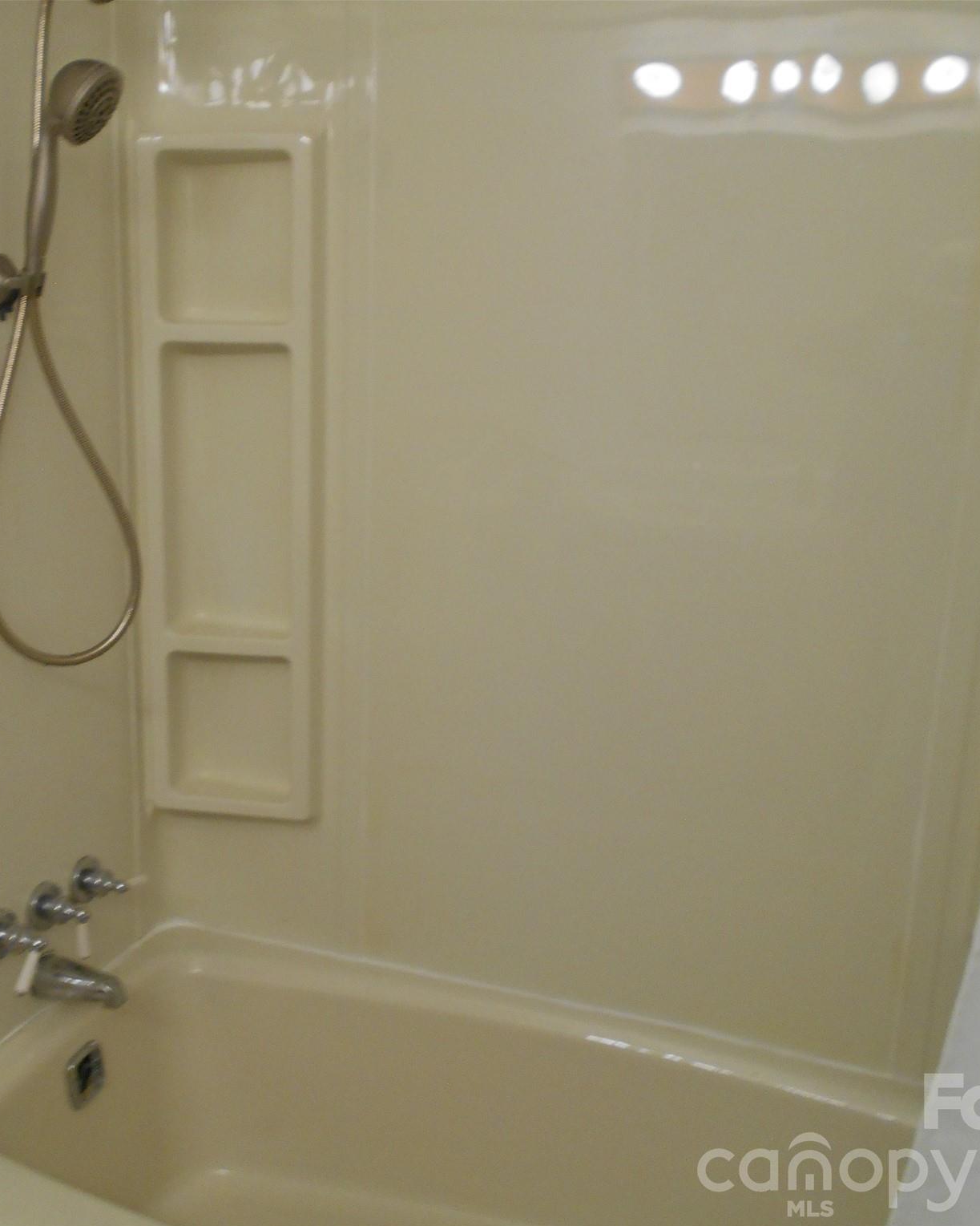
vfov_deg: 52.8
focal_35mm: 34
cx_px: 359
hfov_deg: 43.0
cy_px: 615
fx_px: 1233
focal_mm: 4.6
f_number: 3.2
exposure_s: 1/30
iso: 220
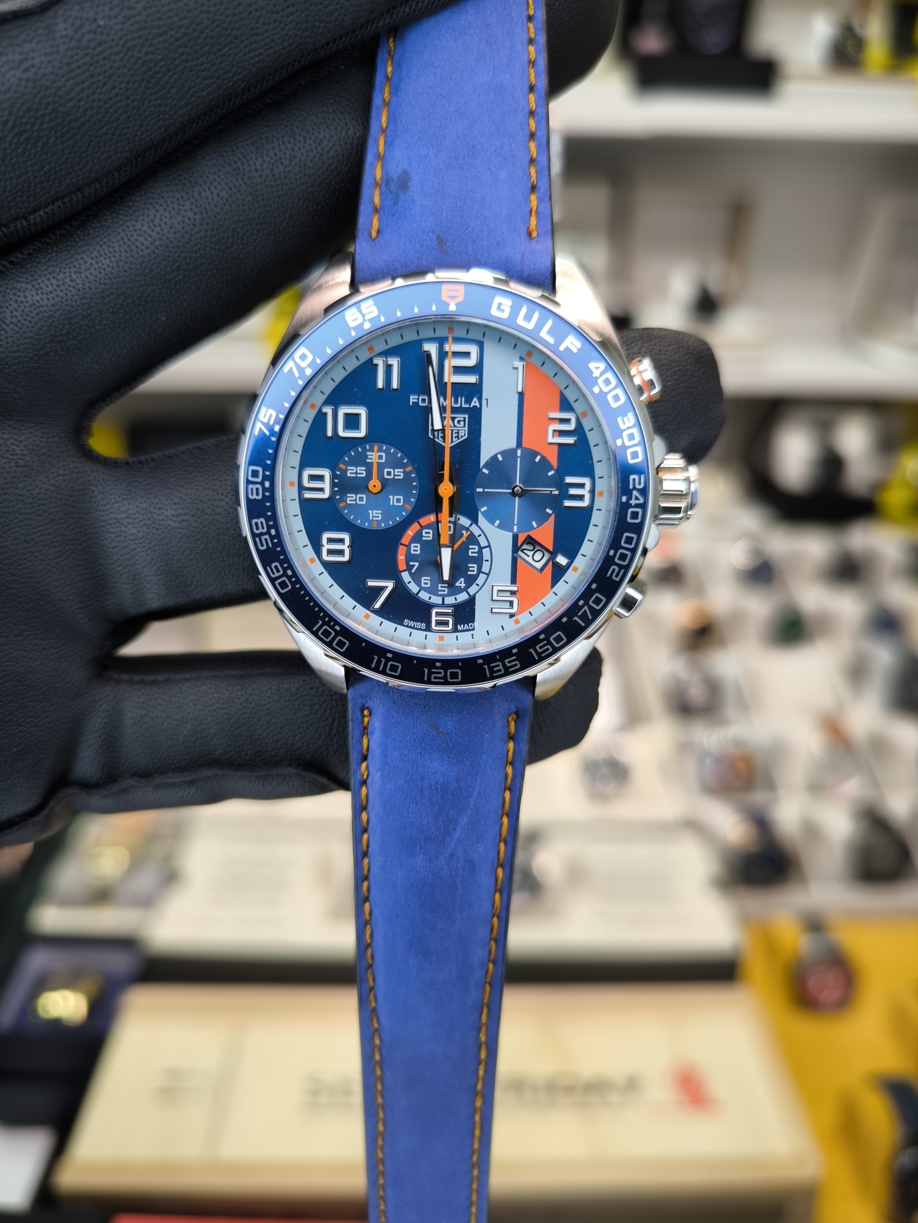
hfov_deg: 56.8
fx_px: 849
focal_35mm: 24
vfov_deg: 71.6
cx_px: 459
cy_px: 612
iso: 80
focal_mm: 6.92
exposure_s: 1/100
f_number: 1.9
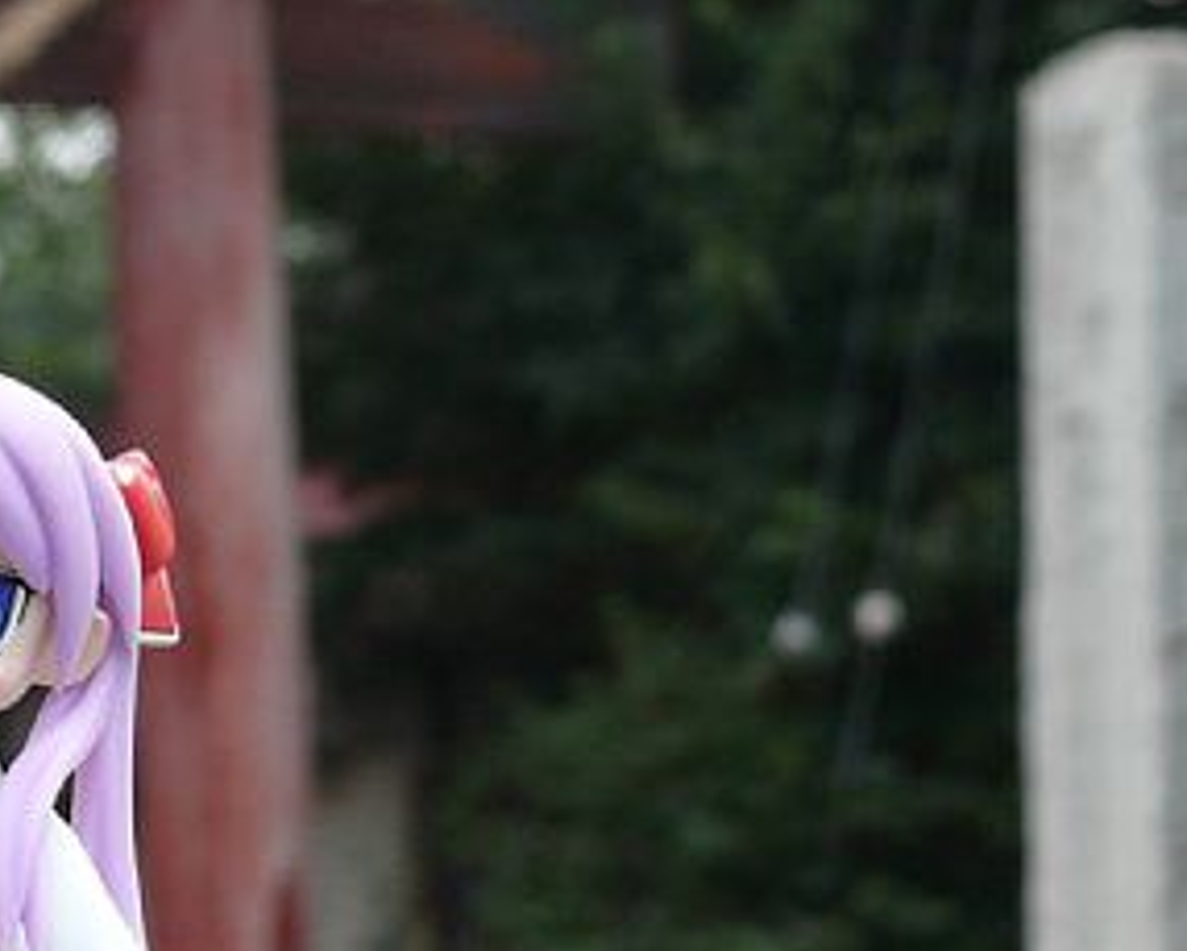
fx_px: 7626
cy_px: 343
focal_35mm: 217
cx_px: -129
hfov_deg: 8.8
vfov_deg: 7.1
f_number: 4
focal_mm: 14.3
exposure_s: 1/160
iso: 100
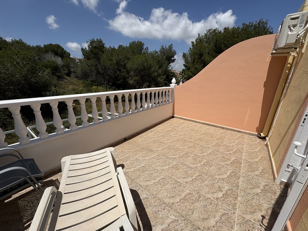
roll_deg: -1.1
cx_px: 154
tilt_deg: -15.6
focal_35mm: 14
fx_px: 125
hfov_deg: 102.1
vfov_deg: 85.7
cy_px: 116
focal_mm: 2.22
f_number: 2.2
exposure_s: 1/4630
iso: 50
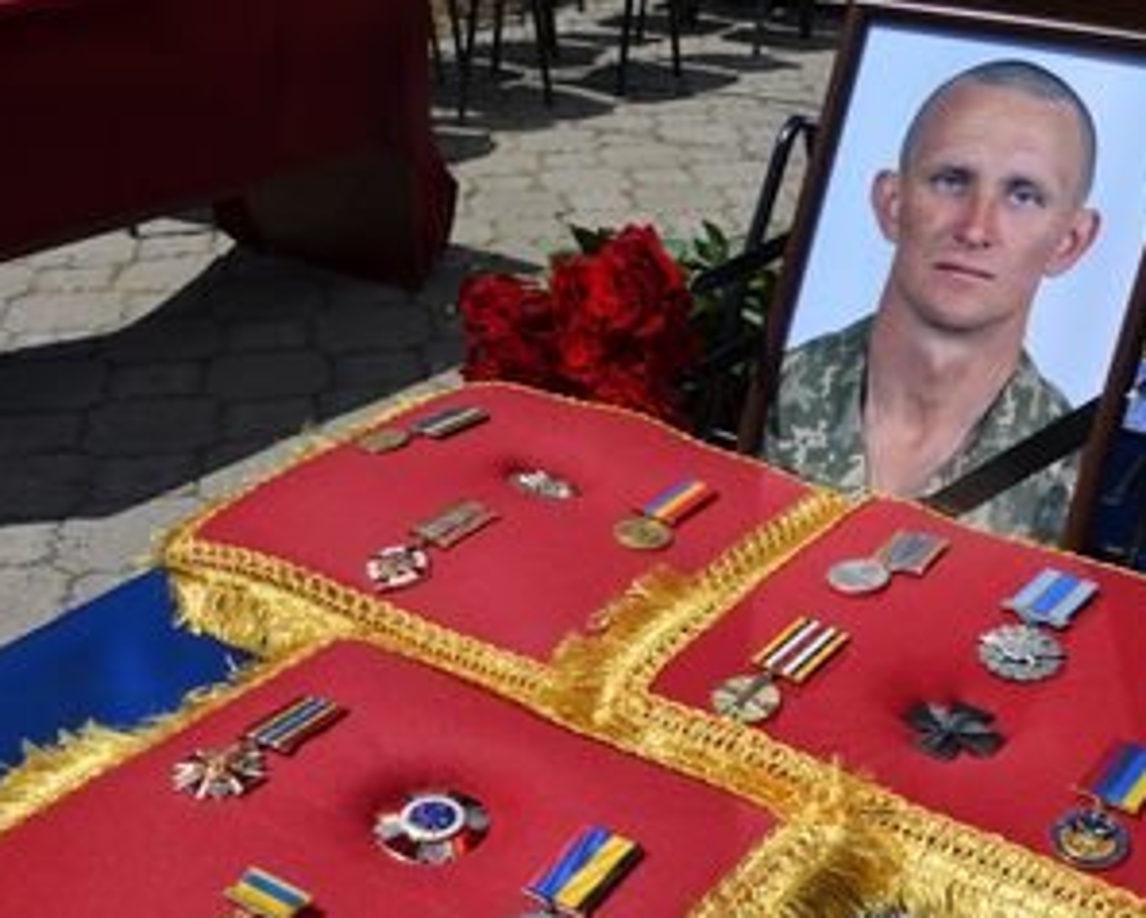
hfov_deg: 36.6
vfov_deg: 29.6
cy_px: 565
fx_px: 1731
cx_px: 587
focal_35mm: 51
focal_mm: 24
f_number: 9.5
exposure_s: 1/350
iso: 100
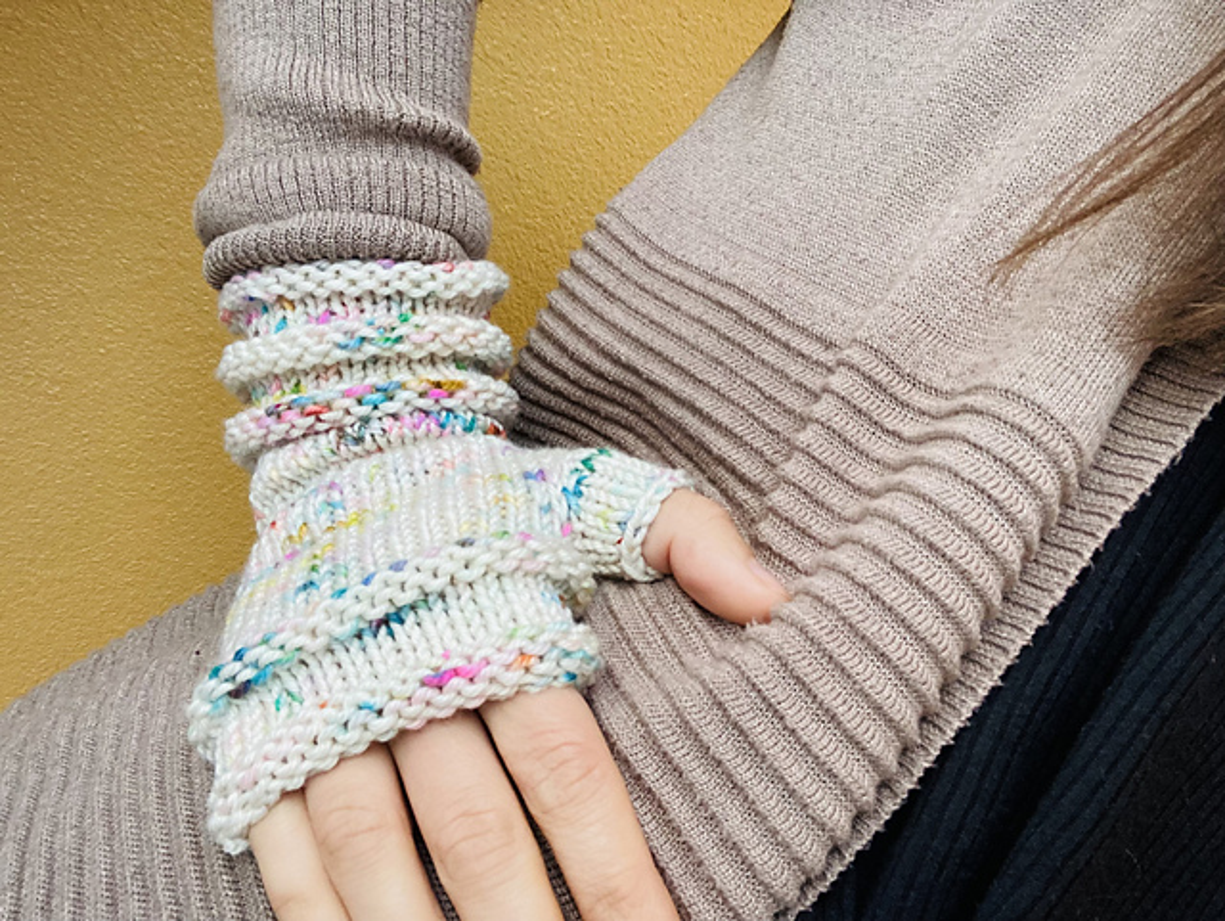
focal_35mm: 32
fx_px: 1133
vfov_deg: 44.2
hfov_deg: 56.8
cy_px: 460
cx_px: 612
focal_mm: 2.87
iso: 160
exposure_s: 1/60
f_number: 2.2
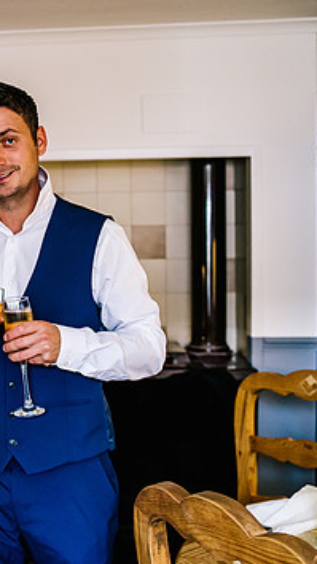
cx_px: -84
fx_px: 897
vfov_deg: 34.9
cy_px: 267
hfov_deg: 18.7
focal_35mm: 60
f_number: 2.8
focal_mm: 35
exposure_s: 1/160
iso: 1250
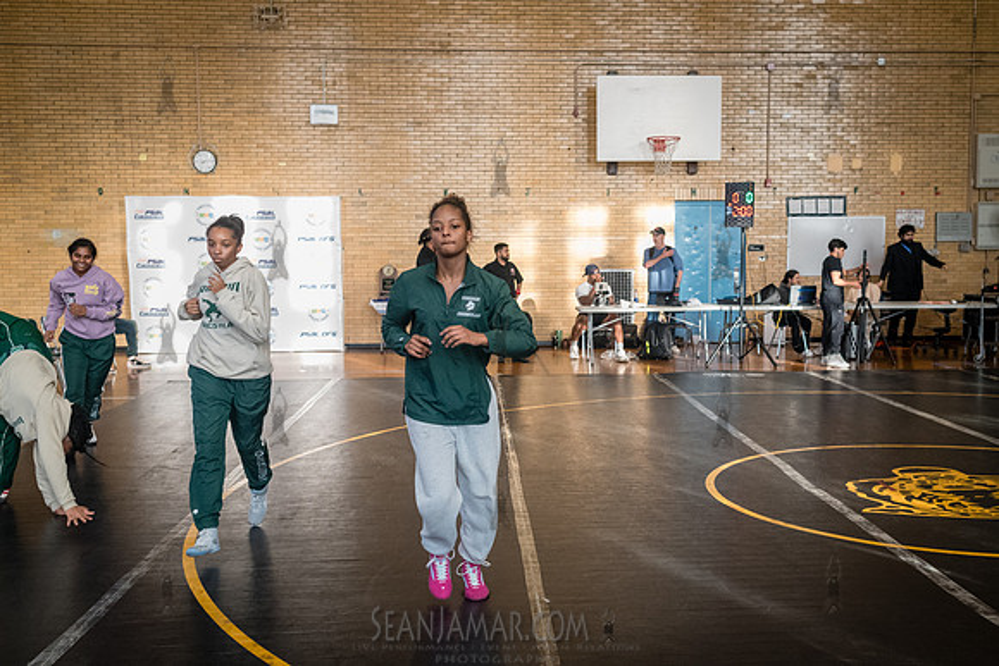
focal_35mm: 40
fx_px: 1112
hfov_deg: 48.3
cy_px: 360
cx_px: 558
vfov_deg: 33.3
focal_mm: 35
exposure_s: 1/400
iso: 5000
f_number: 4
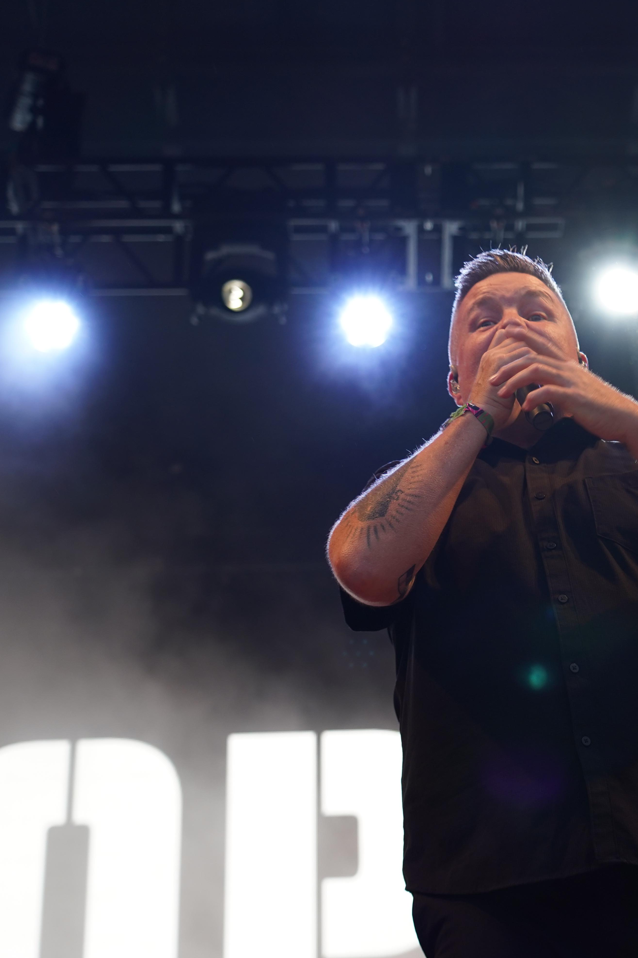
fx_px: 2100
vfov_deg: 25.7
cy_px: 476
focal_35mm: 79
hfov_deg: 17.0
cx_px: 584
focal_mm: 52
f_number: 4
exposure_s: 1/160
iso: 640
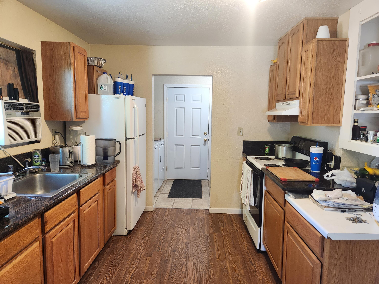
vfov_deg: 58.9
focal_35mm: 23
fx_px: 252
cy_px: 142
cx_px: 190
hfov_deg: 73.9
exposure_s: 1/120
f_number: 1.8
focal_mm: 5.4
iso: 500
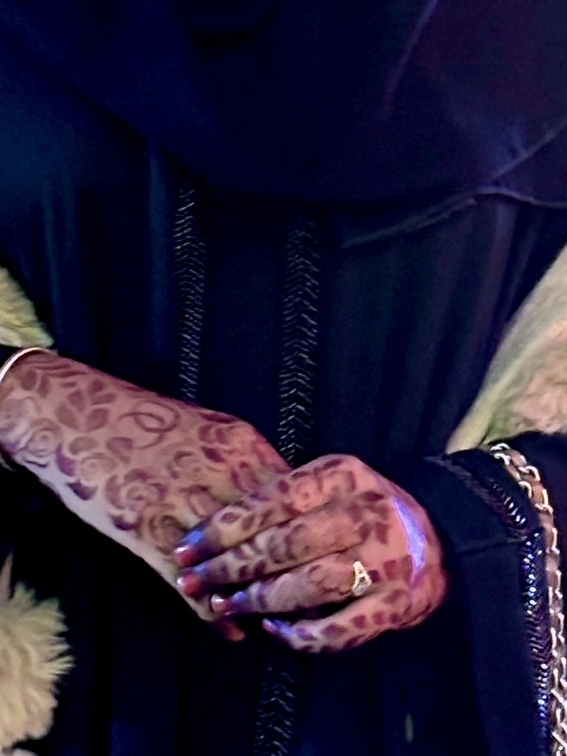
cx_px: 364
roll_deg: -0.2
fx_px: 4501
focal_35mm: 206
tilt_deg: +2.5
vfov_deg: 9.4
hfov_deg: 7.2
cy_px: -245
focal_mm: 5.96
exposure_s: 1/20
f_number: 1.6
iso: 500
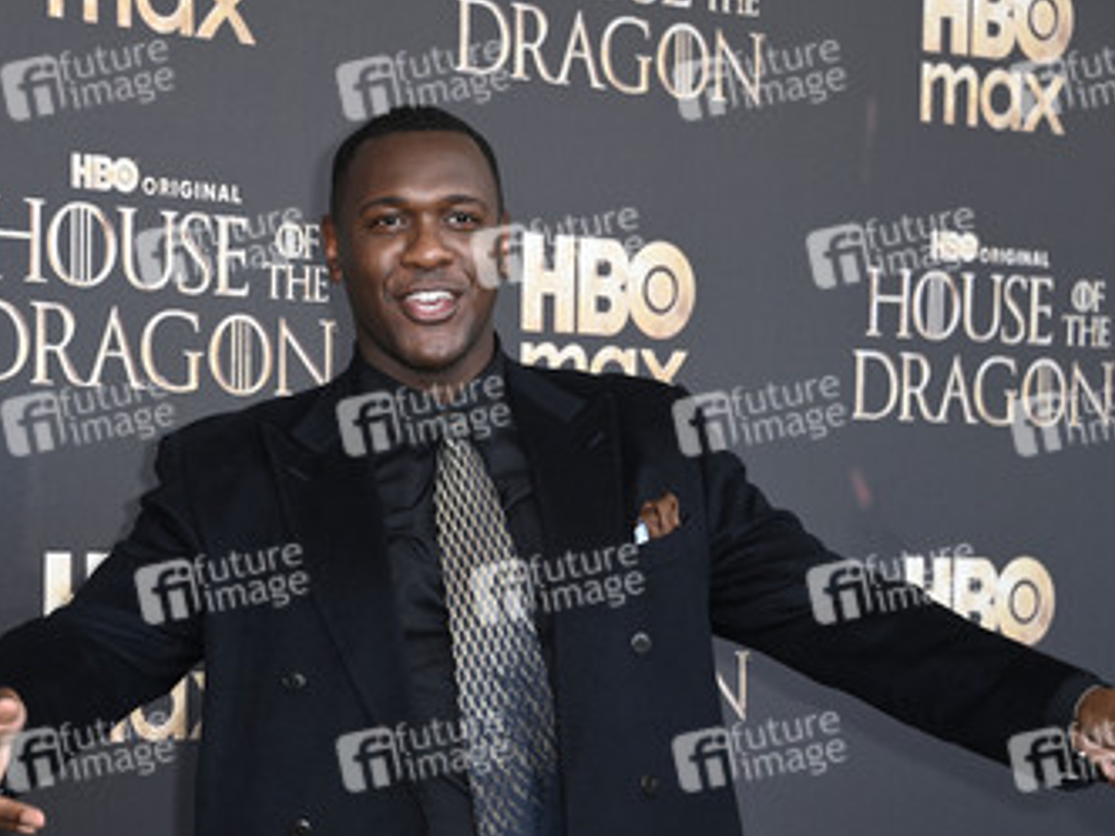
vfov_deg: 12.3
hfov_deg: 16.4
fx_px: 3865
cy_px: 500
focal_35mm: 120
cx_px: 469
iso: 500
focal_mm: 92
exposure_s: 1/250
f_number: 5.6
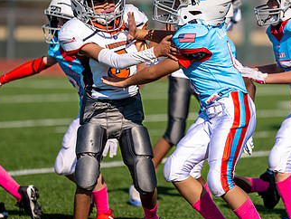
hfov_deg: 4.1
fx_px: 4089
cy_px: 84
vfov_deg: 3.1
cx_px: 187
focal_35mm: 486
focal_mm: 200
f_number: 2.8
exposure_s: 1/3200
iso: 100
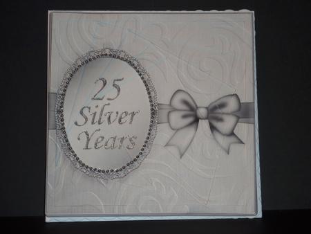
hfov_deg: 23.5
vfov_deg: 17.8
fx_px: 746
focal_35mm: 83
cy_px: 117
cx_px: 156
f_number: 4.2
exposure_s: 1/40
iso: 100
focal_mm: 13.7
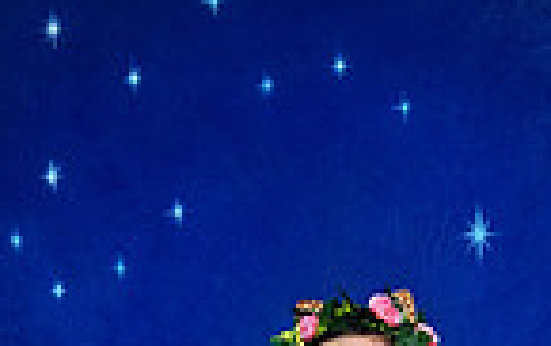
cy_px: 848
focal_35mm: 95
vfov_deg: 11.3
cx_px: 376
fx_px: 1428
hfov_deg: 21.7
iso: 1000
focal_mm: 20
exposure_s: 1/60
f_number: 8
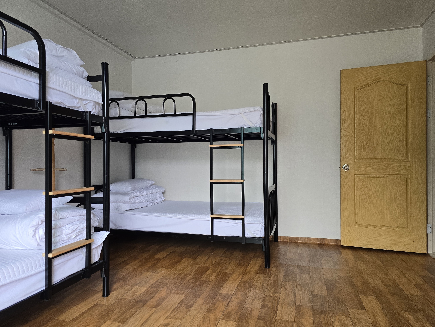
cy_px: 164
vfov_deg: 58.9
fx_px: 289
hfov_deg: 73.9
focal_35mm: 23
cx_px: 218
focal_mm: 6.3
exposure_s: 1/120
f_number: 1.7
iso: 200
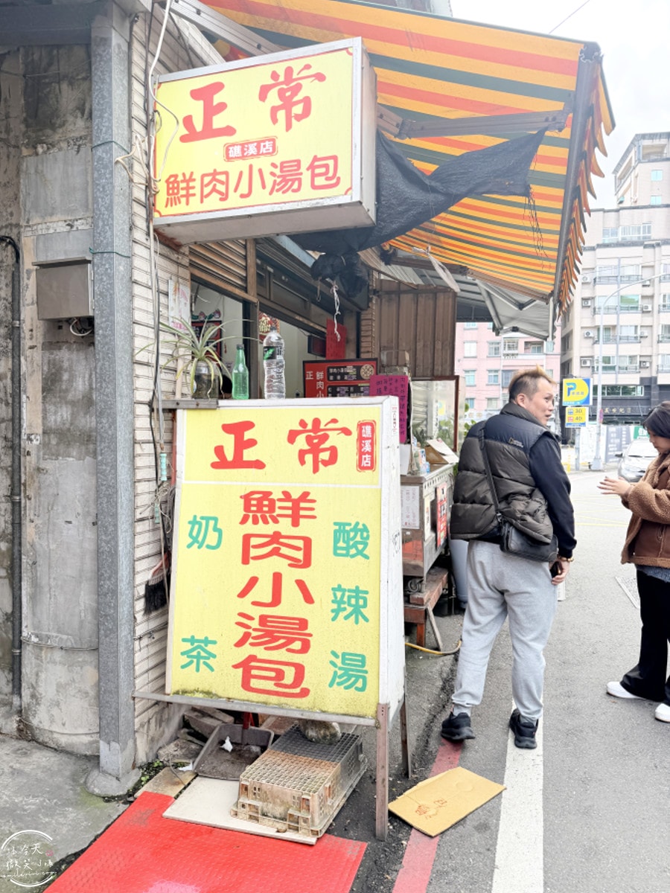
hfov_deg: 56.8
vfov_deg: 71.6
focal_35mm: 24
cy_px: 446
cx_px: 335
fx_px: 619
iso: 100
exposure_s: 1/301
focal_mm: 6.76
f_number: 1.78
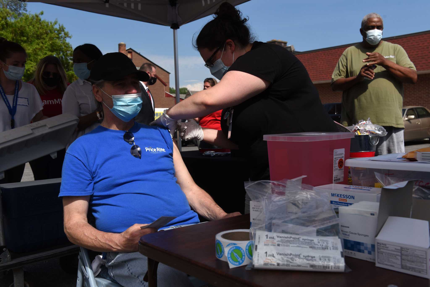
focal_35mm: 38
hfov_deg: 50.7
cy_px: 144
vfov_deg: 35.1
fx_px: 454
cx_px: 215
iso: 400
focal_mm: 38
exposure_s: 1/1600
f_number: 9
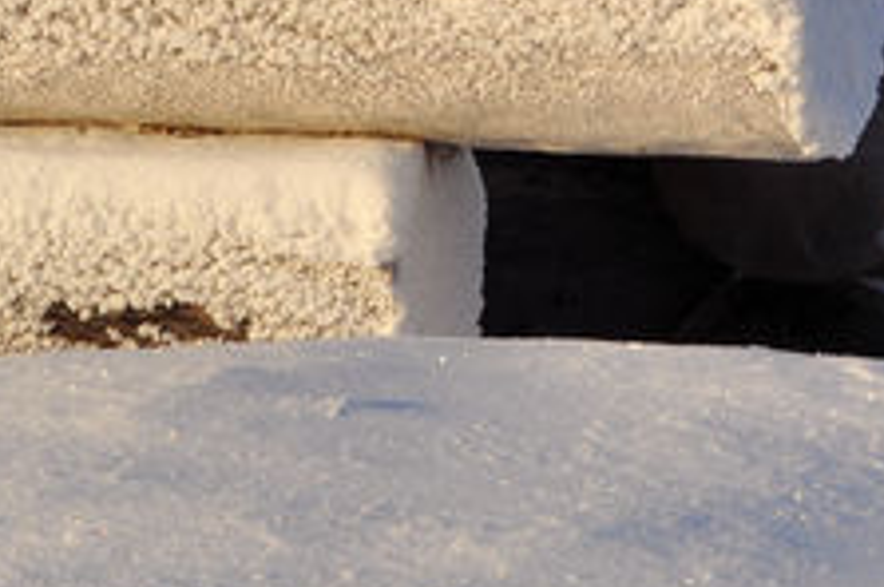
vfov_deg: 5.3
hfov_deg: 7.9
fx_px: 6228
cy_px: -522
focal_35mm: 254
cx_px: 1383
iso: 200
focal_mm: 42
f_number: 10
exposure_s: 1/250
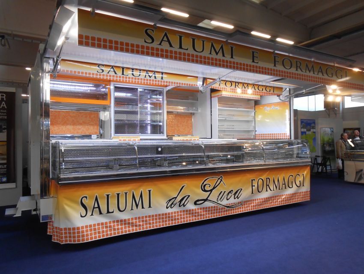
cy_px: 137
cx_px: 182
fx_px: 273
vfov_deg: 53.1
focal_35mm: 26
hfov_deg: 67.3
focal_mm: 4.6
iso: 160
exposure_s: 1/30
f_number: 3.5
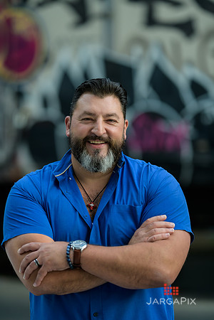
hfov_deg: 10.2
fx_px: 1204
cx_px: 107
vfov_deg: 15.2
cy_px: 160
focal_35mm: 135
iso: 200
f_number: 2
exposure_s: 1/250
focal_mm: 135
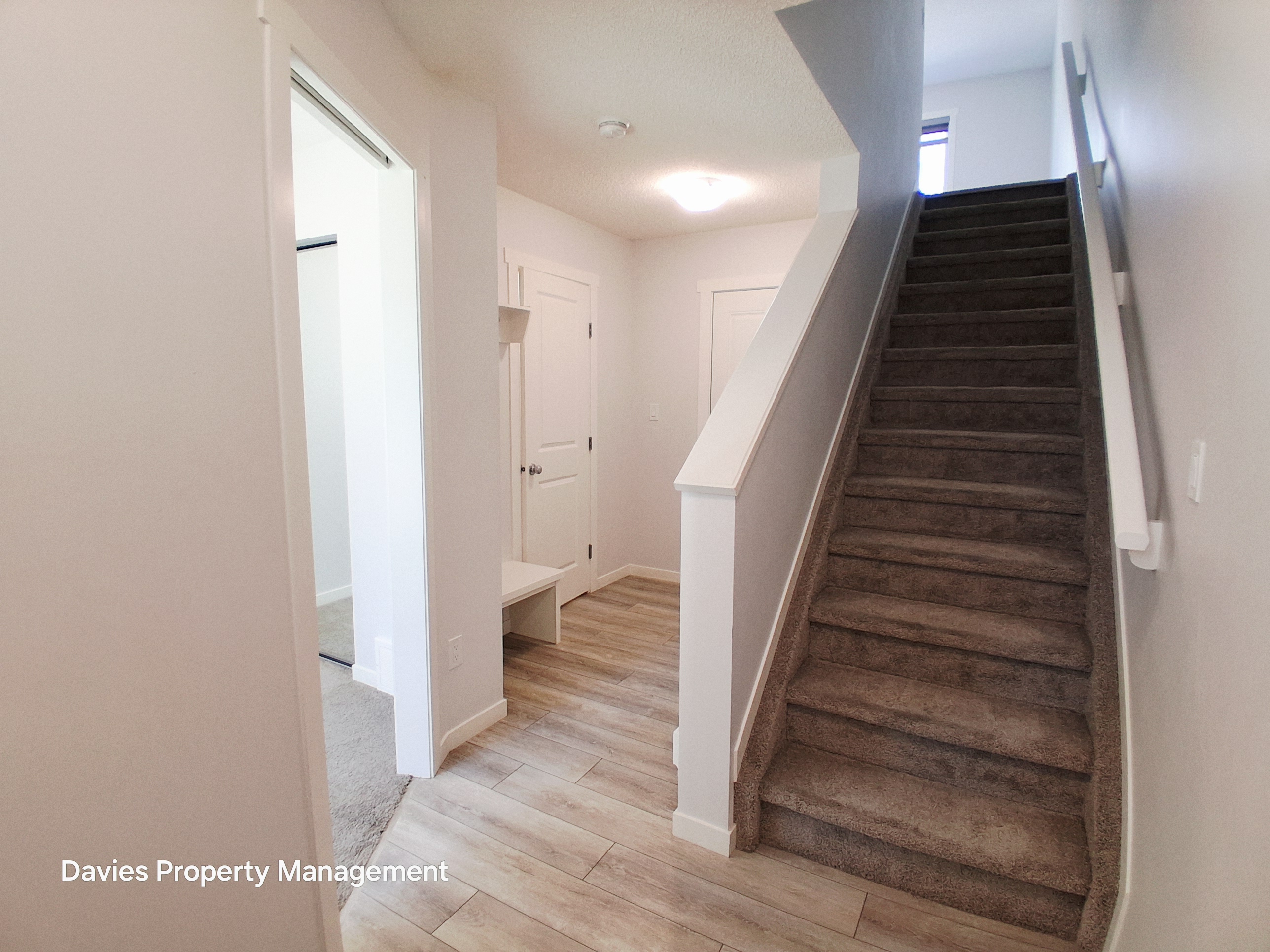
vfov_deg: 74.7
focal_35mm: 17
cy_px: 476
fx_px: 624
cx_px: 635
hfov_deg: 91.0
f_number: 2.2
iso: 100
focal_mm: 1.4
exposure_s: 1/60
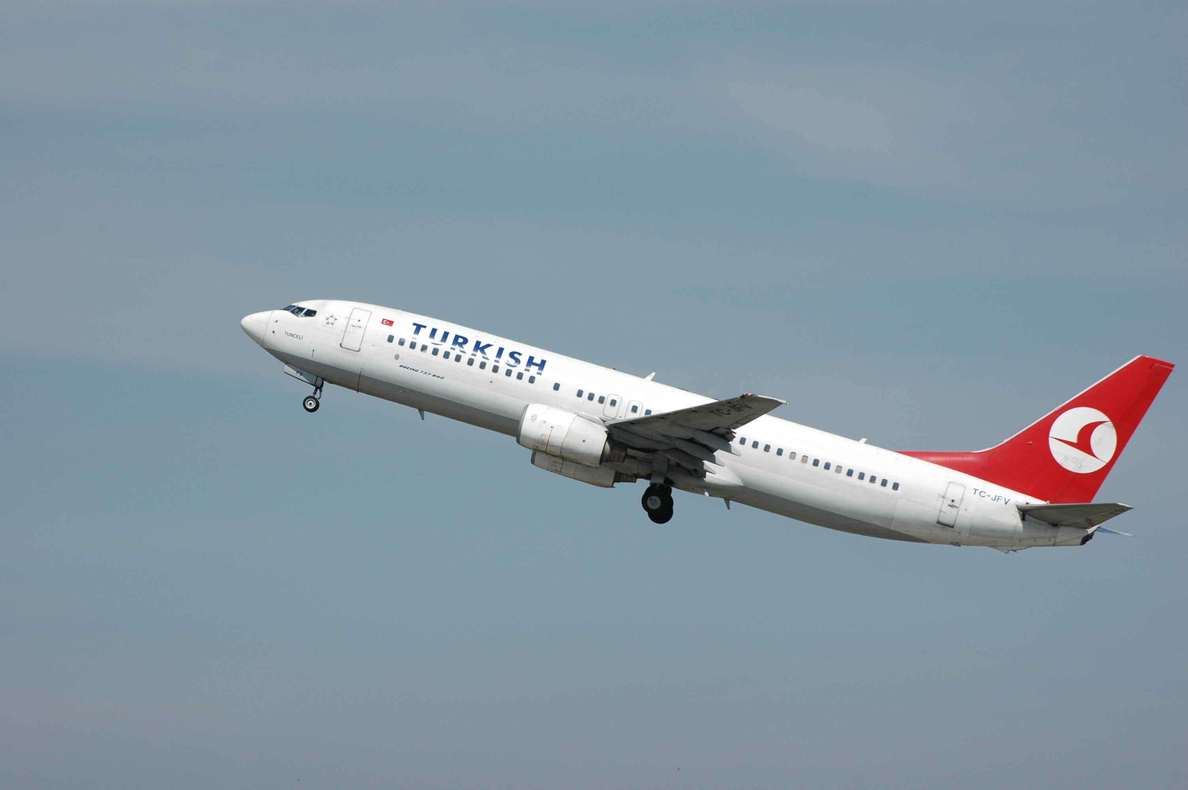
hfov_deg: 6.9
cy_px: 395
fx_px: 9891
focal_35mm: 300
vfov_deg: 4.6
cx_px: 594
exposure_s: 1/1000
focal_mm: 200
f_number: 8
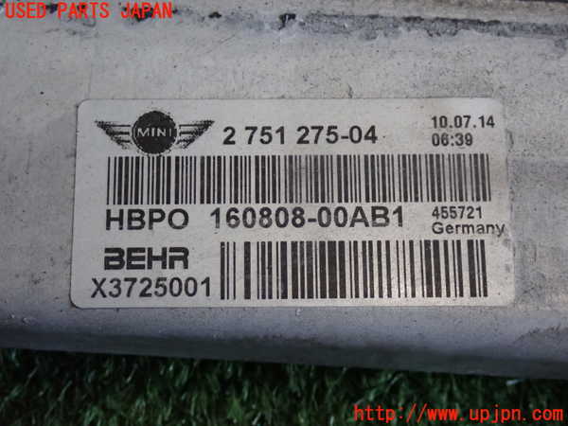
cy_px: 213
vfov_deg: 20.7
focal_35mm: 71
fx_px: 1165
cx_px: 284
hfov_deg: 27.4
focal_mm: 12.73
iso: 500
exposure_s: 1/60
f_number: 3.9
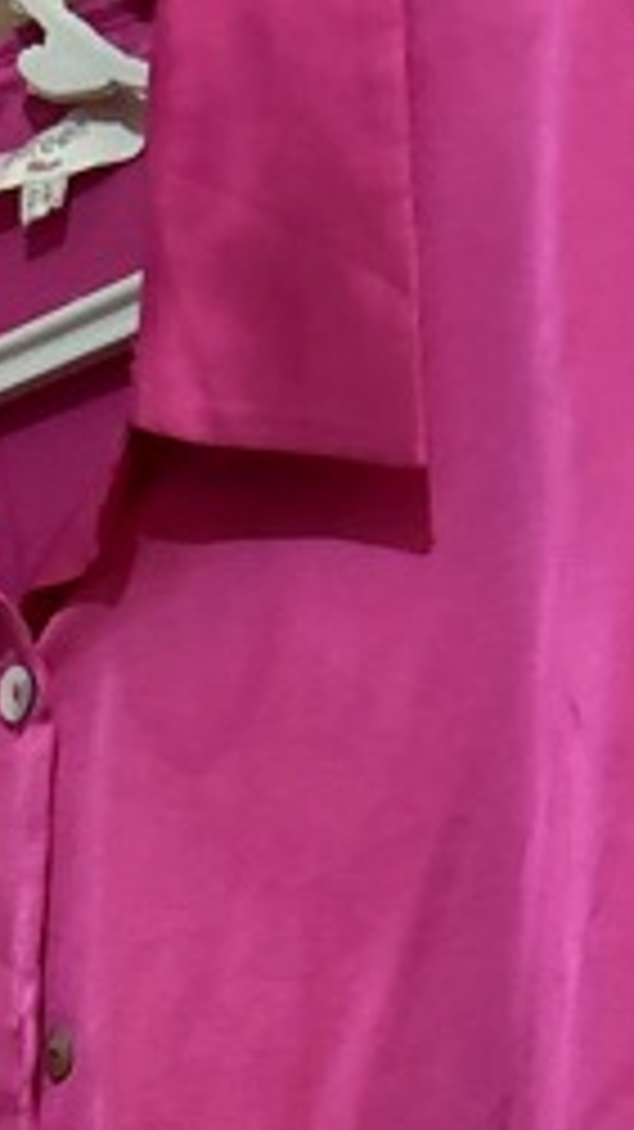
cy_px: 1891
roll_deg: +4.6
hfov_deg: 10.5
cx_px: -175
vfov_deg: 16.5
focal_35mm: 113
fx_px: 3381
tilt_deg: -2.2
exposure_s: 1/33
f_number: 1.5
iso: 500
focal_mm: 5.7
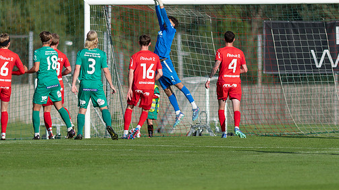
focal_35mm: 727
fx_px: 6533
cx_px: 195
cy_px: 86
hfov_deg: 3.0
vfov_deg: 1.7
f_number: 3.2
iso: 100
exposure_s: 1/1600
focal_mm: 300
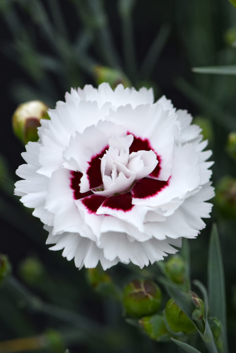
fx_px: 1549
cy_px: 176
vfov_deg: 13.0
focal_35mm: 158
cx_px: 118
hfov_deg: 8.7
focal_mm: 105
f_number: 6.3
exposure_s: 1/400
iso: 400
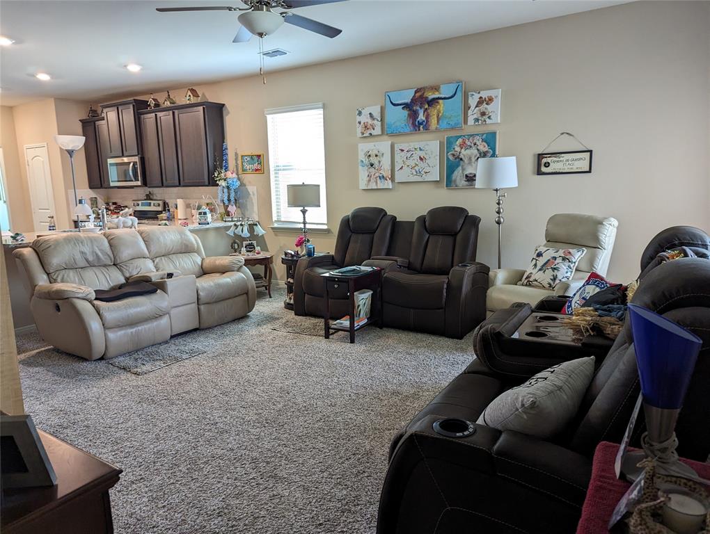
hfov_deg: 71.5
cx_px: 355
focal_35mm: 24
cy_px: 267
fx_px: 493
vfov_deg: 56.9
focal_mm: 6.81
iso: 210
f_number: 1.85
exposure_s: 1/60
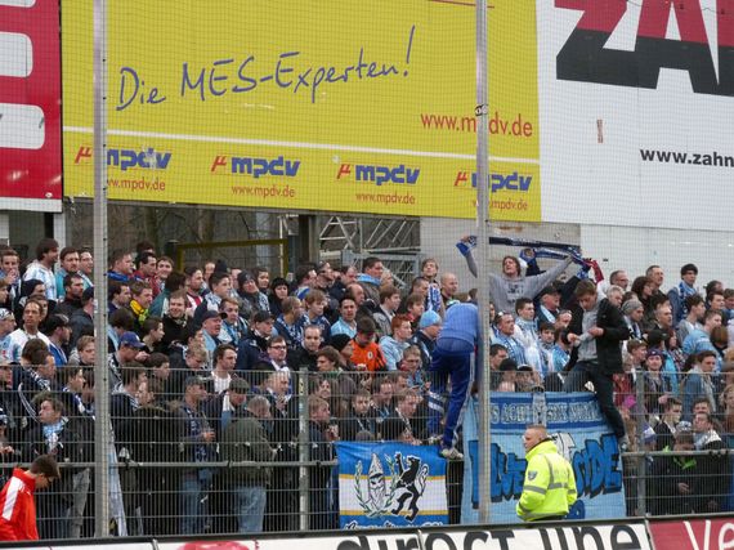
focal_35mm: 180
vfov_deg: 8.2
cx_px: 367
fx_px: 3815
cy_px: 275
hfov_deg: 11.0
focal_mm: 32
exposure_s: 1/60
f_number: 3.7
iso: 400
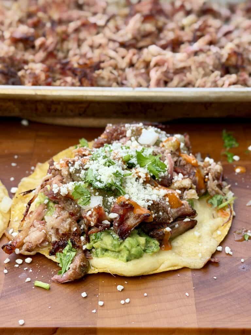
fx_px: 464
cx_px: 126
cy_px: 168
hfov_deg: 30.3
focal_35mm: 48
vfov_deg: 39.7
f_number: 1.78
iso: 64
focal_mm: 6.76
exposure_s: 1/323
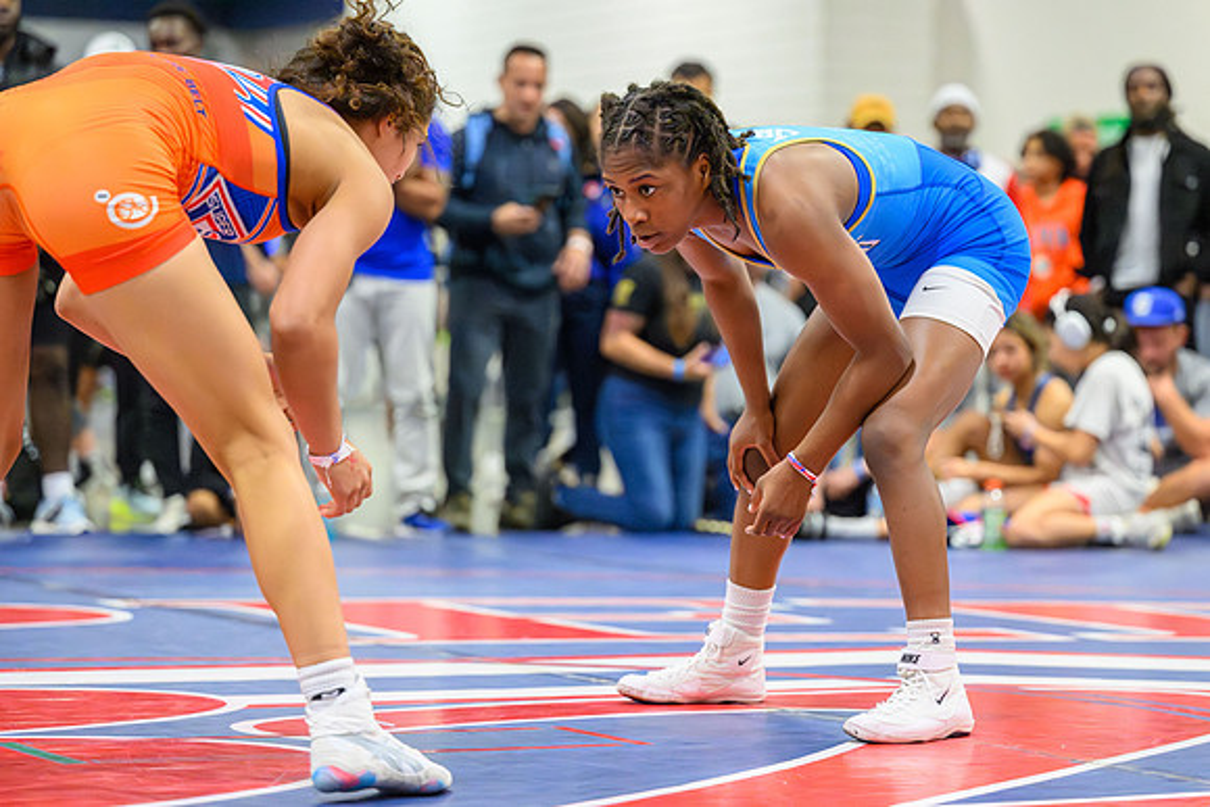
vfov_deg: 11.6
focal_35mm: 118
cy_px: 366
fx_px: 3964
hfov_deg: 17.3
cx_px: 683
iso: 12800
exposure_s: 1/800
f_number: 2.8
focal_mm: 97
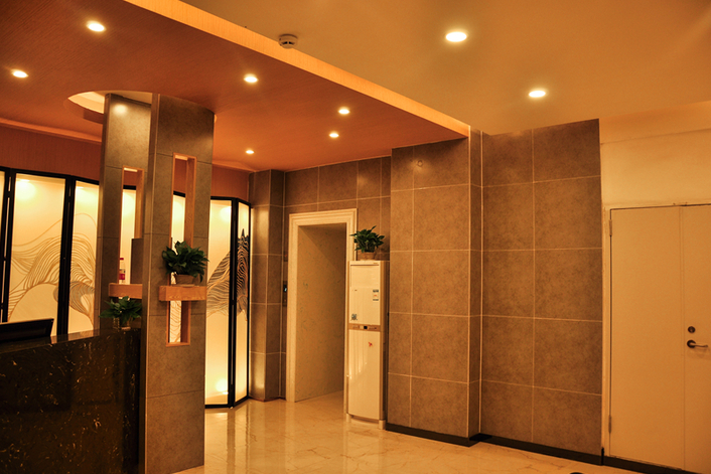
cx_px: 359
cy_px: 236
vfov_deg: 25.3
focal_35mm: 54
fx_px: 1057
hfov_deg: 37.2
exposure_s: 1/25
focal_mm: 35
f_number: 4.5
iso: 160
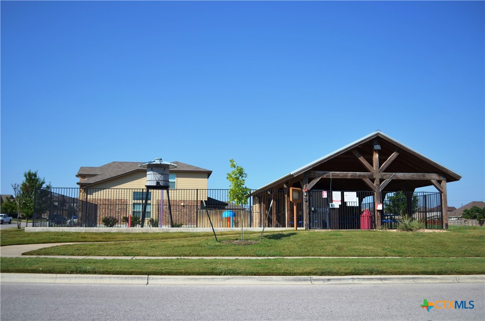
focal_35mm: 33
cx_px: 242
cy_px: 160
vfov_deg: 39.8
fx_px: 444
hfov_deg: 57.3
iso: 180
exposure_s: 1/2000
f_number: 3.8
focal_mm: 22
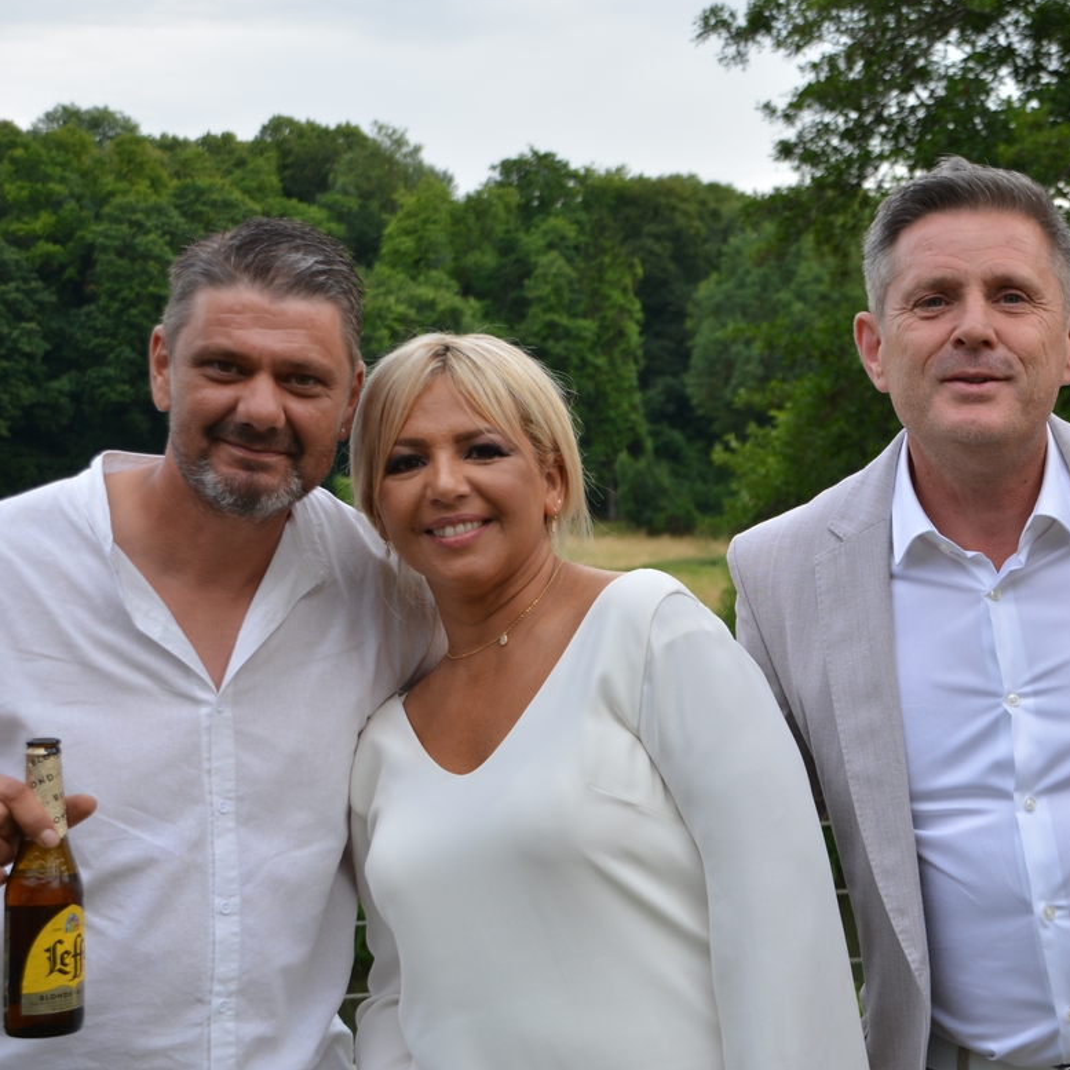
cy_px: 524
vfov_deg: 20.6
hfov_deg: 20.5
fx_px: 2938
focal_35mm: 84
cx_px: 749
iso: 200
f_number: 5.6
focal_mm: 40
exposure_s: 1/125
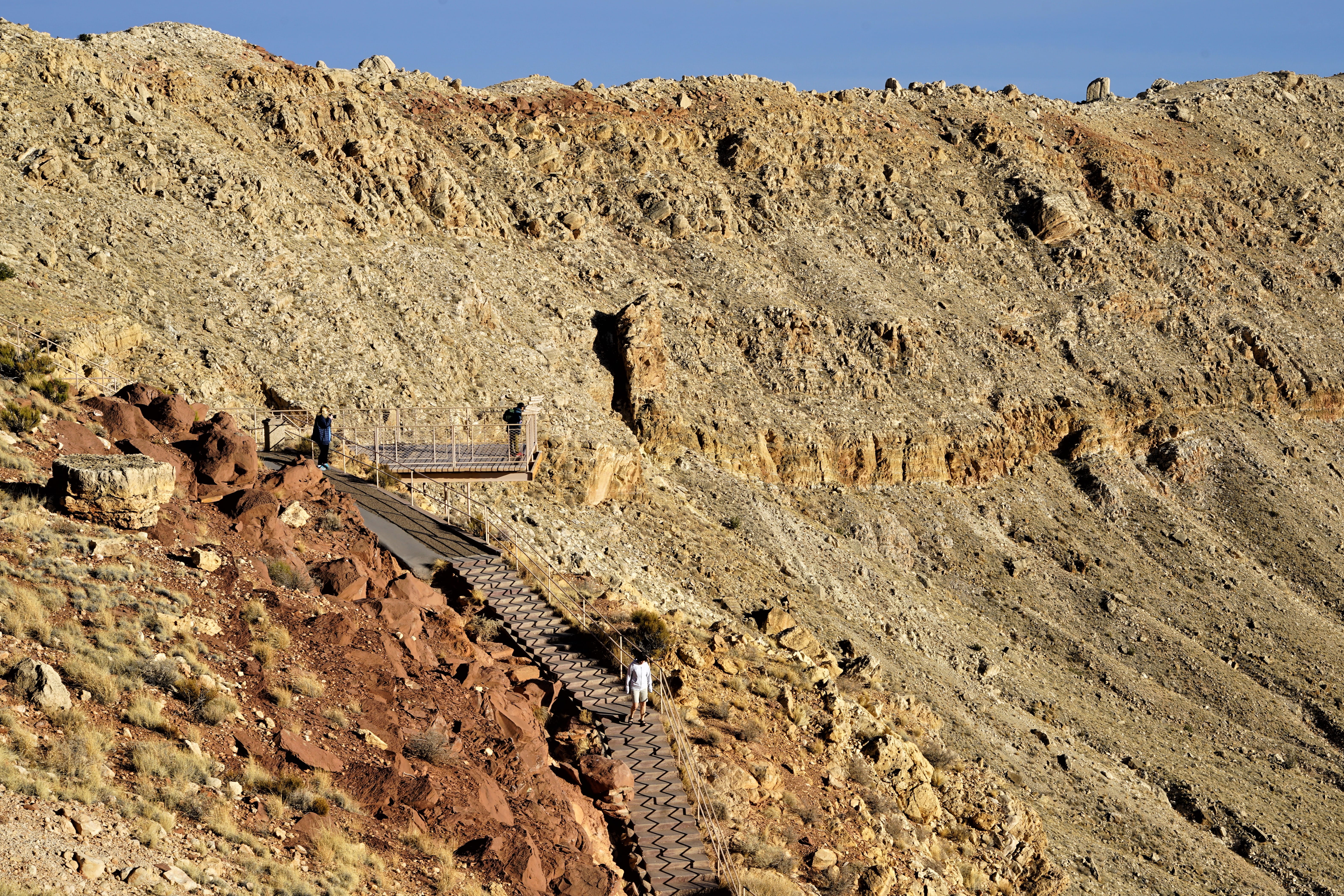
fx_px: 2352
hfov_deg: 31.8
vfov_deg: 21.6
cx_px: 824
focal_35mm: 63
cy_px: 446
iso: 100
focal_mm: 50
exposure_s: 1/100
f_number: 14
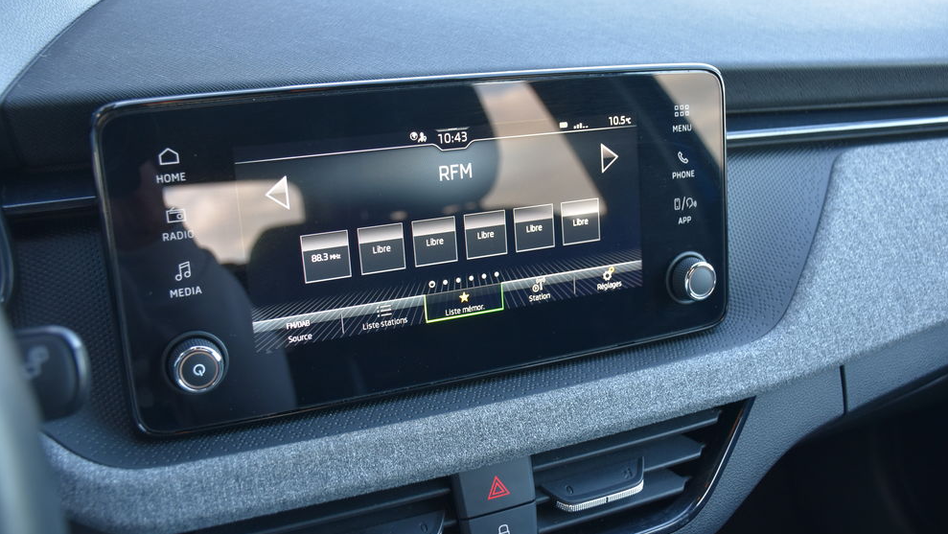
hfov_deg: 54.6
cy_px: 255
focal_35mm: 37
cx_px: 478
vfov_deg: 32.4
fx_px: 919
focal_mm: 23
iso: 640
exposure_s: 1/60
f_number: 4
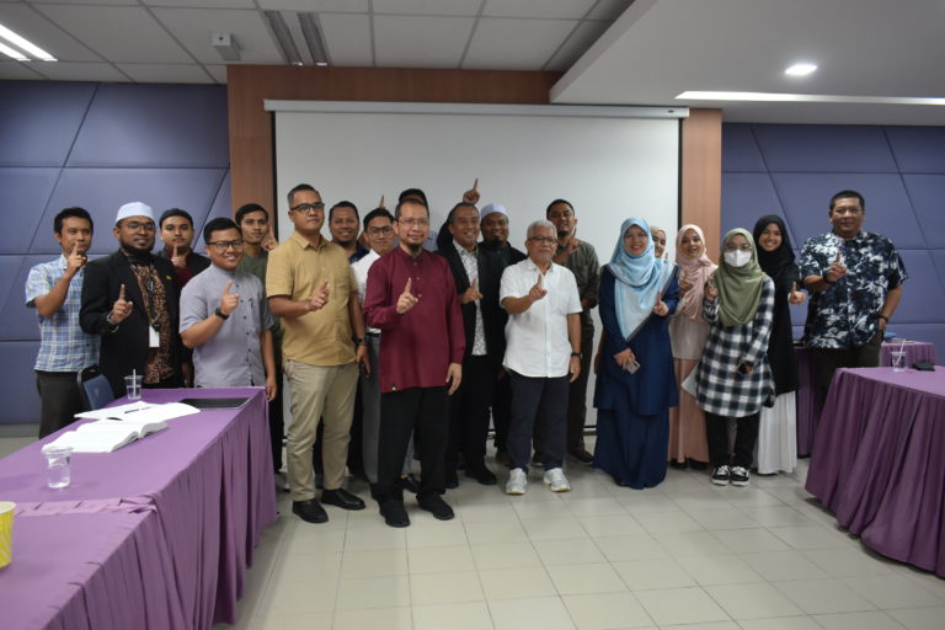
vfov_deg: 47.9
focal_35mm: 27
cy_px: 315
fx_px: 709
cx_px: 472
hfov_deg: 67.4
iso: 1000
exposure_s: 1/60
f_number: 3.5
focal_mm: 18
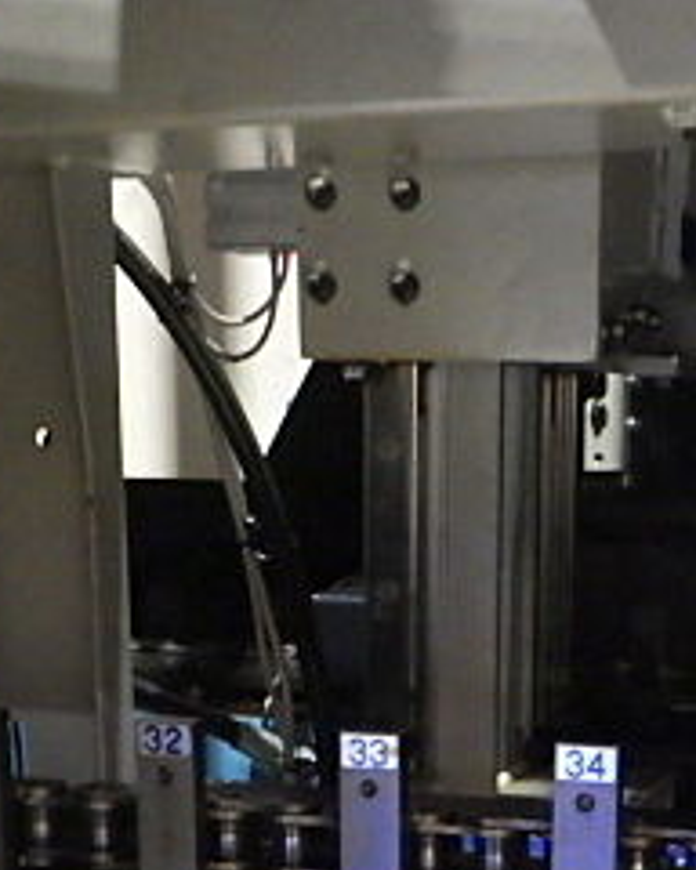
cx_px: 584
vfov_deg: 25.0
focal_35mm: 73
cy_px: 837
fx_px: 1880
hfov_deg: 20.7
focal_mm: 5
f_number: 3.5
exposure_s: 1/6
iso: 1600
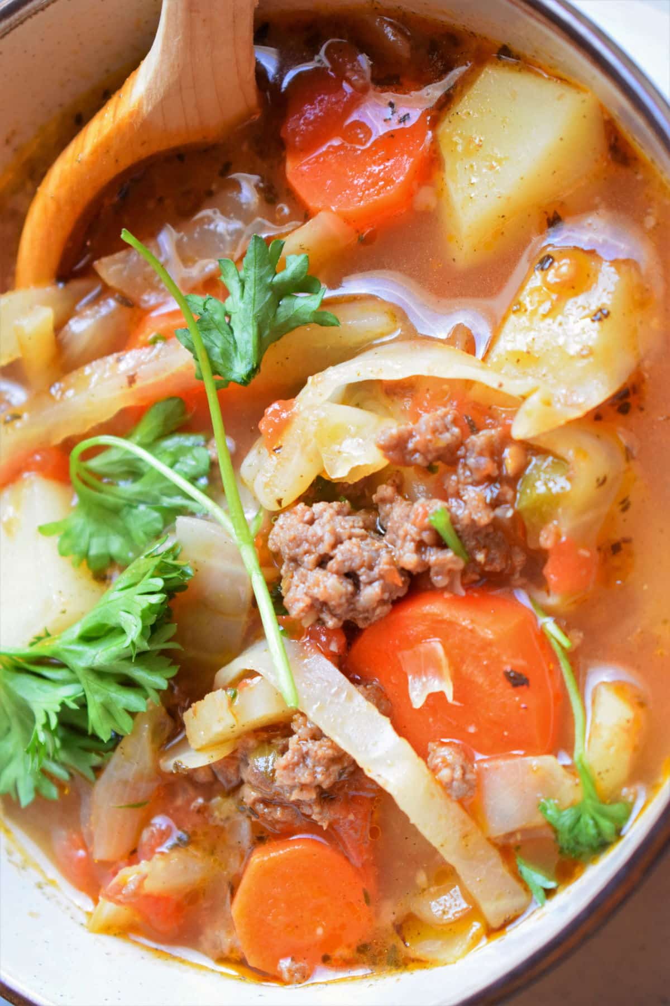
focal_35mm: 78
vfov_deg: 26.0
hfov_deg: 17.5
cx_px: 335
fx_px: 2177
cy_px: 503
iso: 2200
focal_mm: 52
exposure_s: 1/125
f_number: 5.6
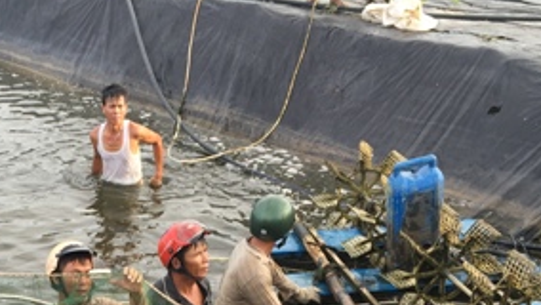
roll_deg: -3.4
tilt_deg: -33.3
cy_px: 422
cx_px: 74
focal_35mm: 69
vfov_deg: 16.3
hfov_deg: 29.5
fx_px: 990
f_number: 2.2
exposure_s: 1/229
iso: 32
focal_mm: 4.15
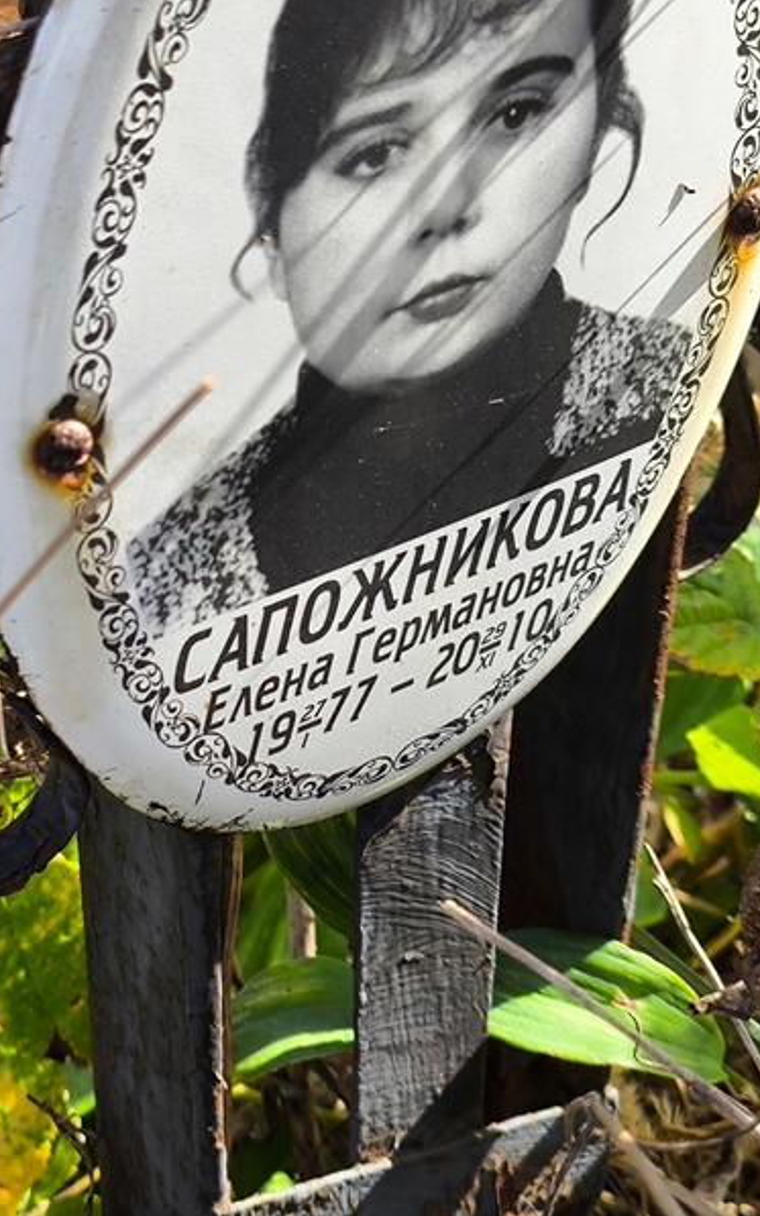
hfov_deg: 18.3
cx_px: 211
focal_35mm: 71
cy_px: 609
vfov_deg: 29.0
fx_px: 2354
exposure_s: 1/373
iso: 50
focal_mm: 4.71
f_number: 1.7
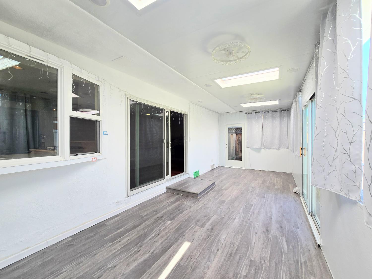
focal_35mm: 13
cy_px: 140
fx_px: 140
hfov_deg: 106.2
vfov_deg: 89.9
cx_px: 186
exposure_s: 1/200
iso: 50
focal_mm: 2.2
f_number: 2.2
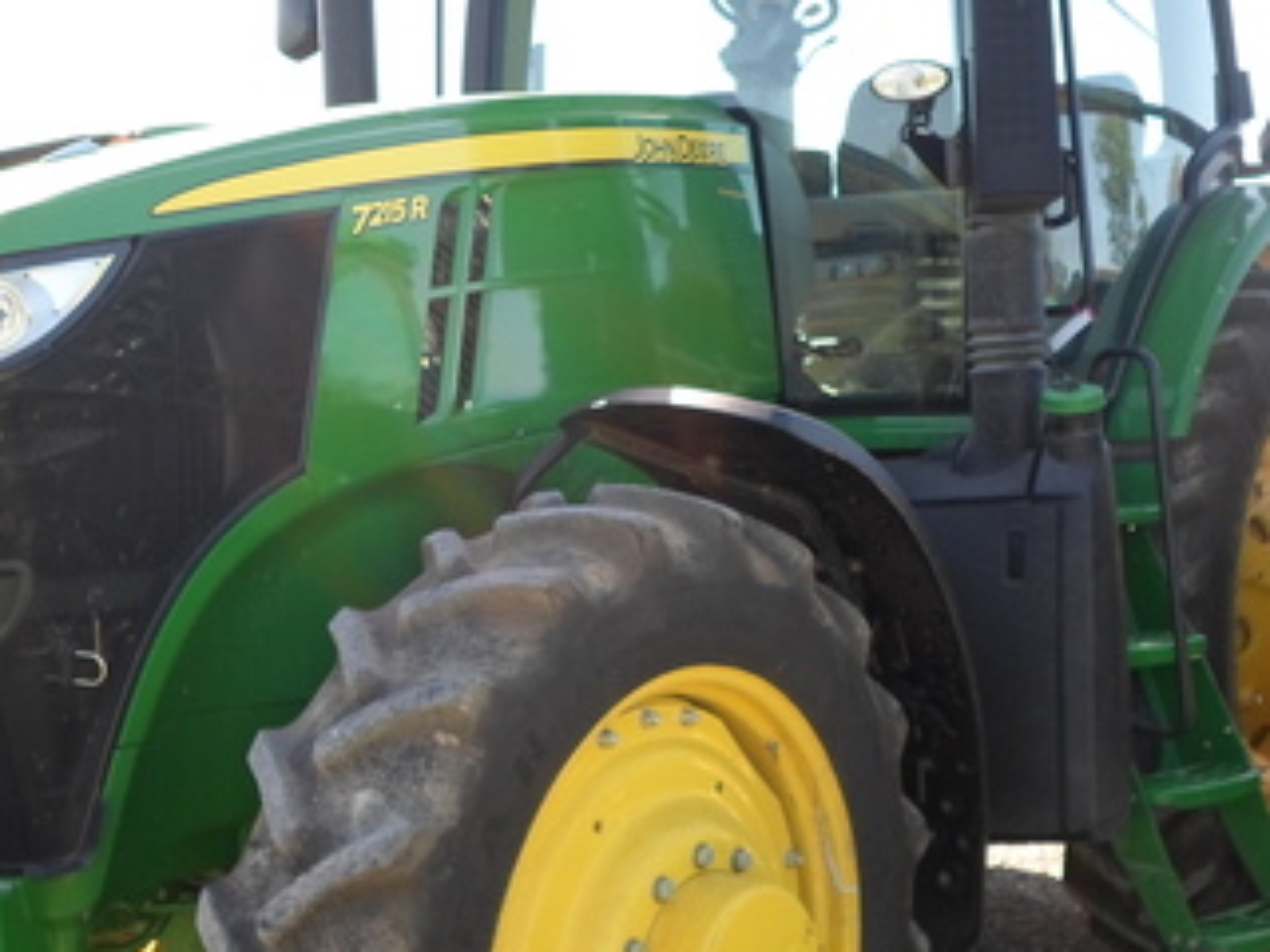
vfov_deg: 28.6
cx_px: 635
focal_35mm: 51
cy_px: 456
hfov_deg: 37.5
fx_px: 1871
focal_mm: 5.5
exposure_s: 1/250
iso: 80
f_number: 2.7
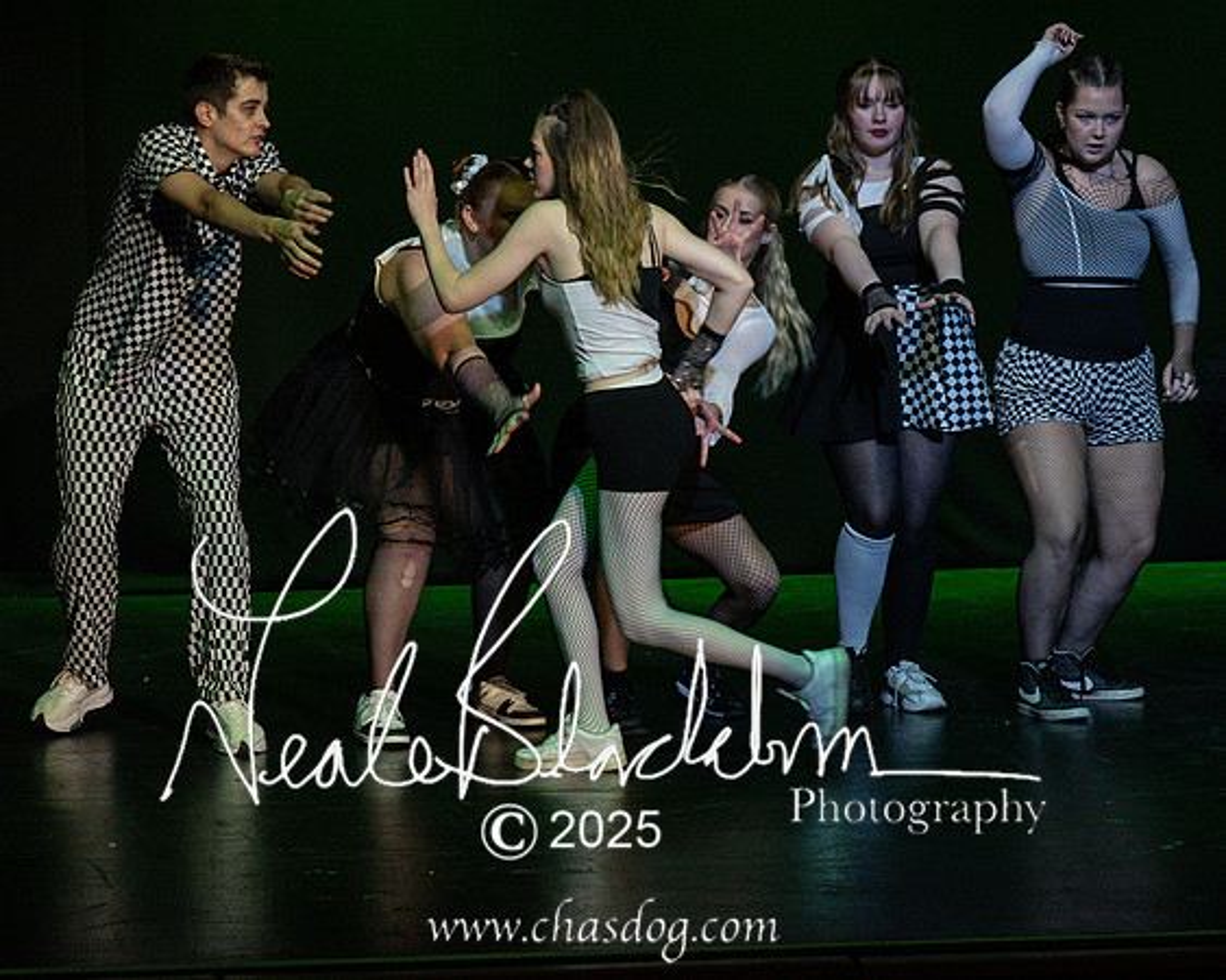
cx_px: 619
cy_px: 548
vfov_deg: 11.7
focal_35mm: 132
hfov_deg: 14.6
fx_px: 4798
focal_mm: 70
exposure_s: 1/250
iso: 1250
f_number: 4
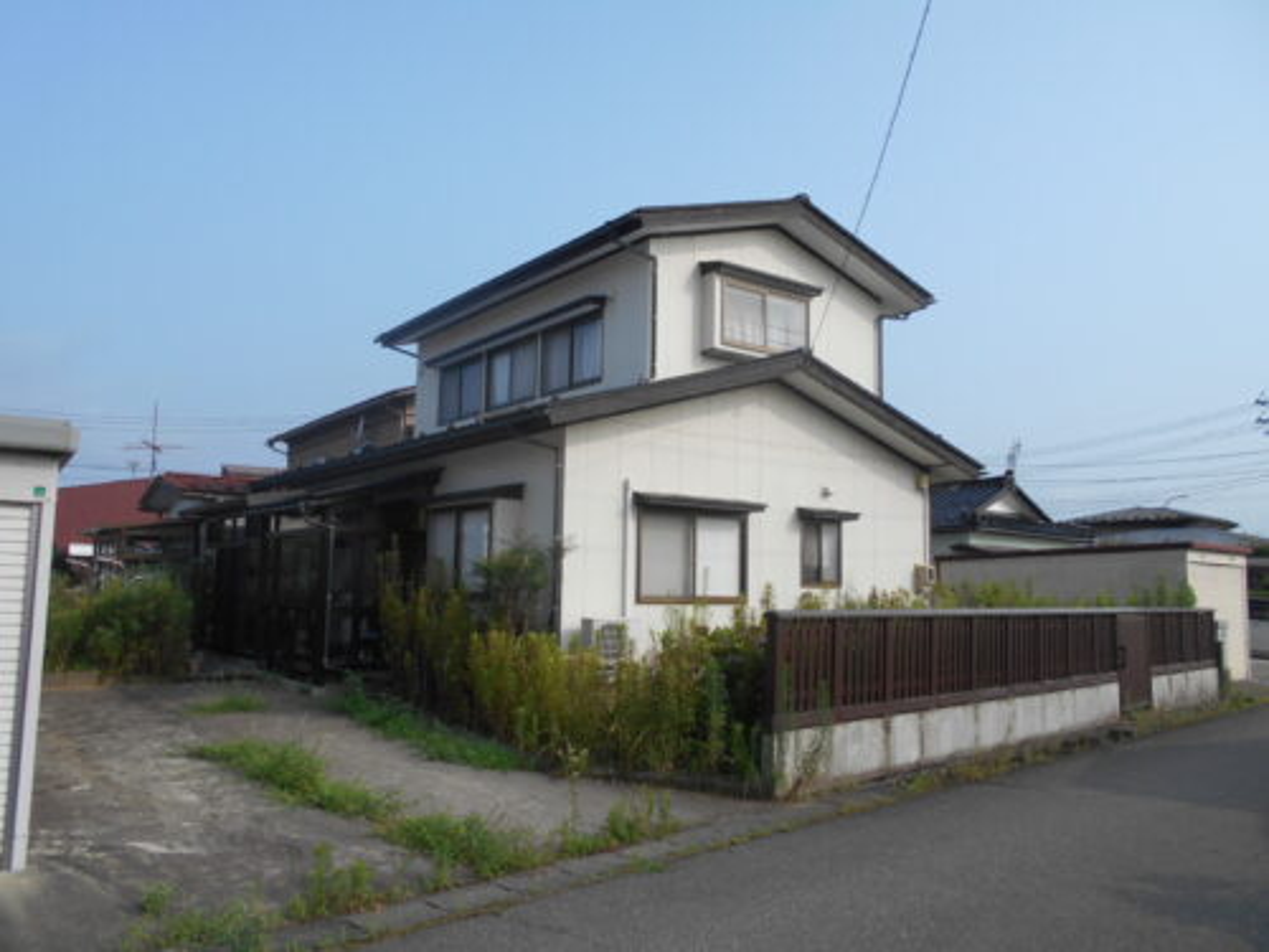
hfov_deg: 67.3
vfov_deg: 53.1
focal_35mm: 26
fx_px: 953
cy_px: 476
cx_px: 634
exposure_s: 1/1000
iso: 80
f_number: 3.2
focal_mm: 4.6
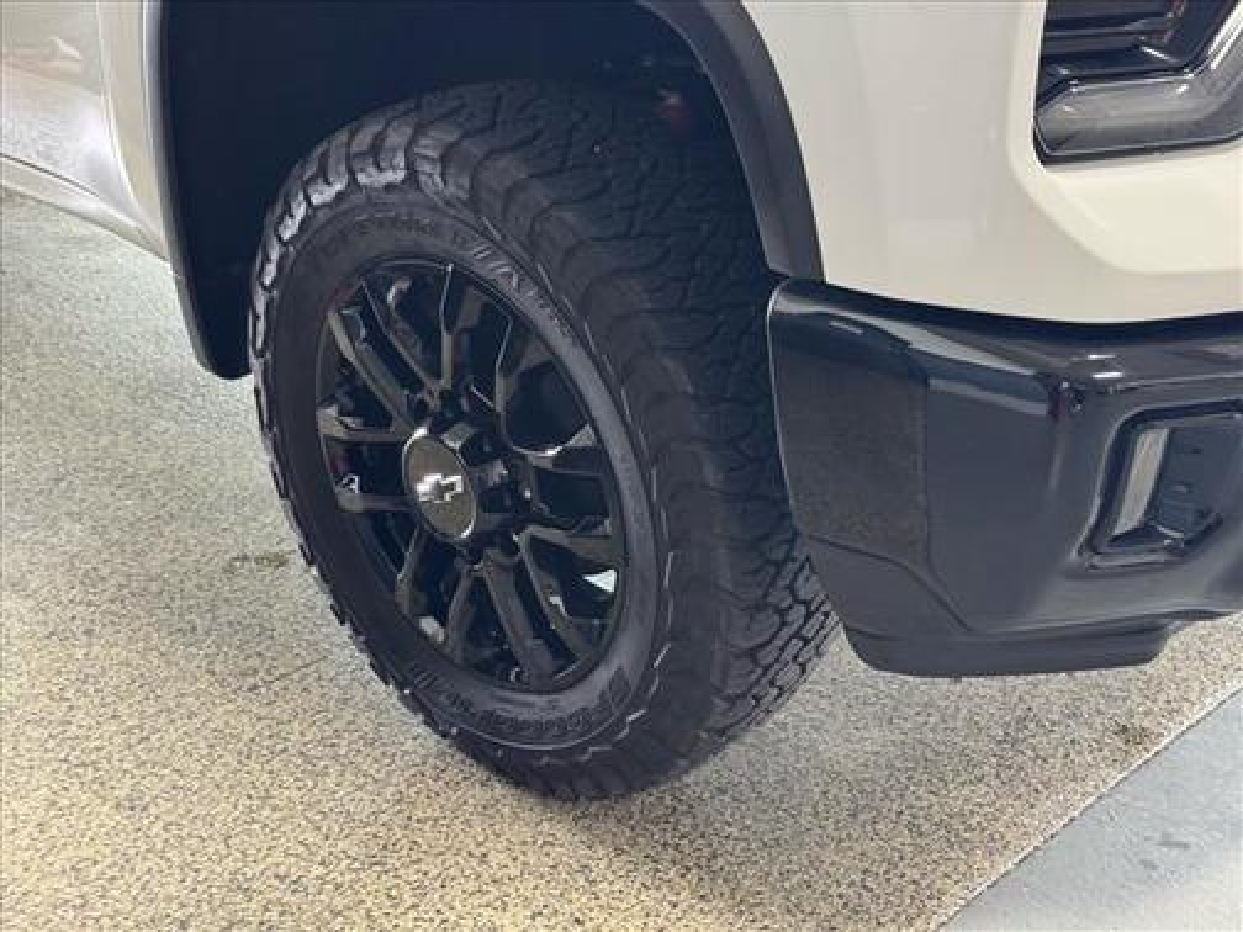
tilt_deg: -24.2
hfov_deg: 39.7
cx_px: 622
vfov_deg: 30.3
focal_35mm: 48
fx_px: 1724
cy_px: 466
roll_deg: +1.8
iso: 200
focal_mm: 6.76
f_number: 1.78
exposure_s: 1/40
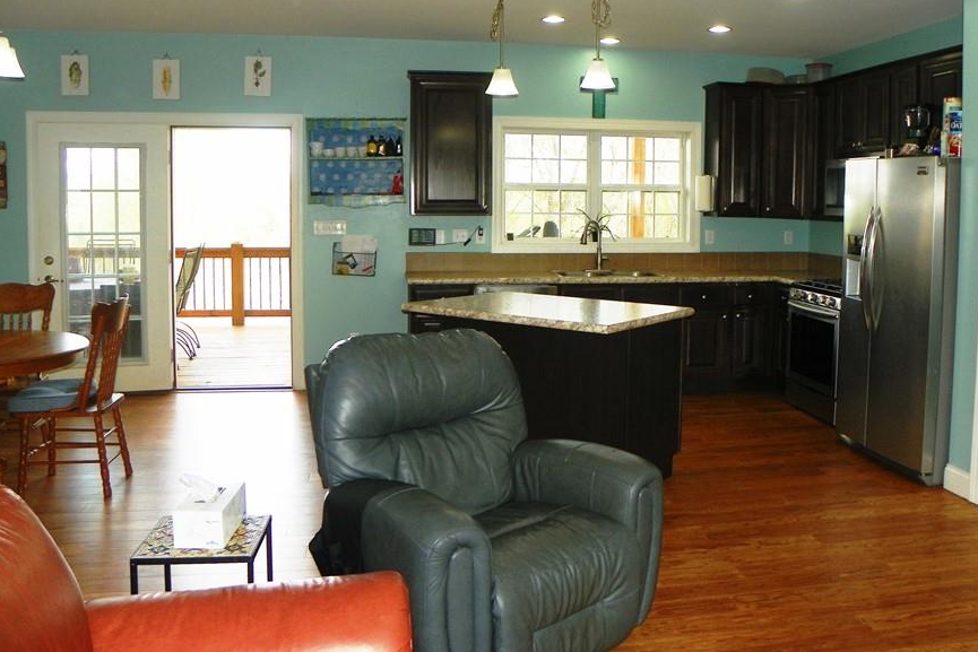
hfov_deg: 58.4
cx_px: 564
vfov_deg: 40.9
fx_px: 869
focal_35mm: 32
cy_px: 250
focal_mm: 4.6
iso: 64
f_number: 2.8
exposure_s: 1/80
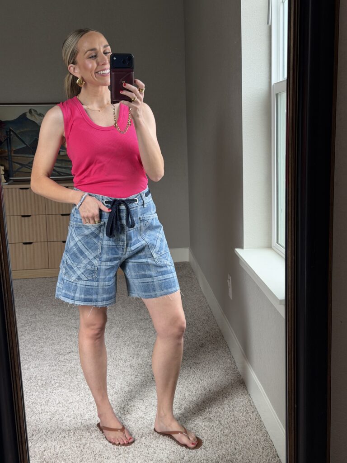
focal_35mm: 48
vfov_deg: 39.7
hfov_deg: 30.3
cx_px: 174
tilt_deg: -20.0
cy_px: 232
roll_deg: +1.5
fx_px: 642
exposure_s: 1/142
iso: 80
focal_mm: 6.76
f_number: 1.78
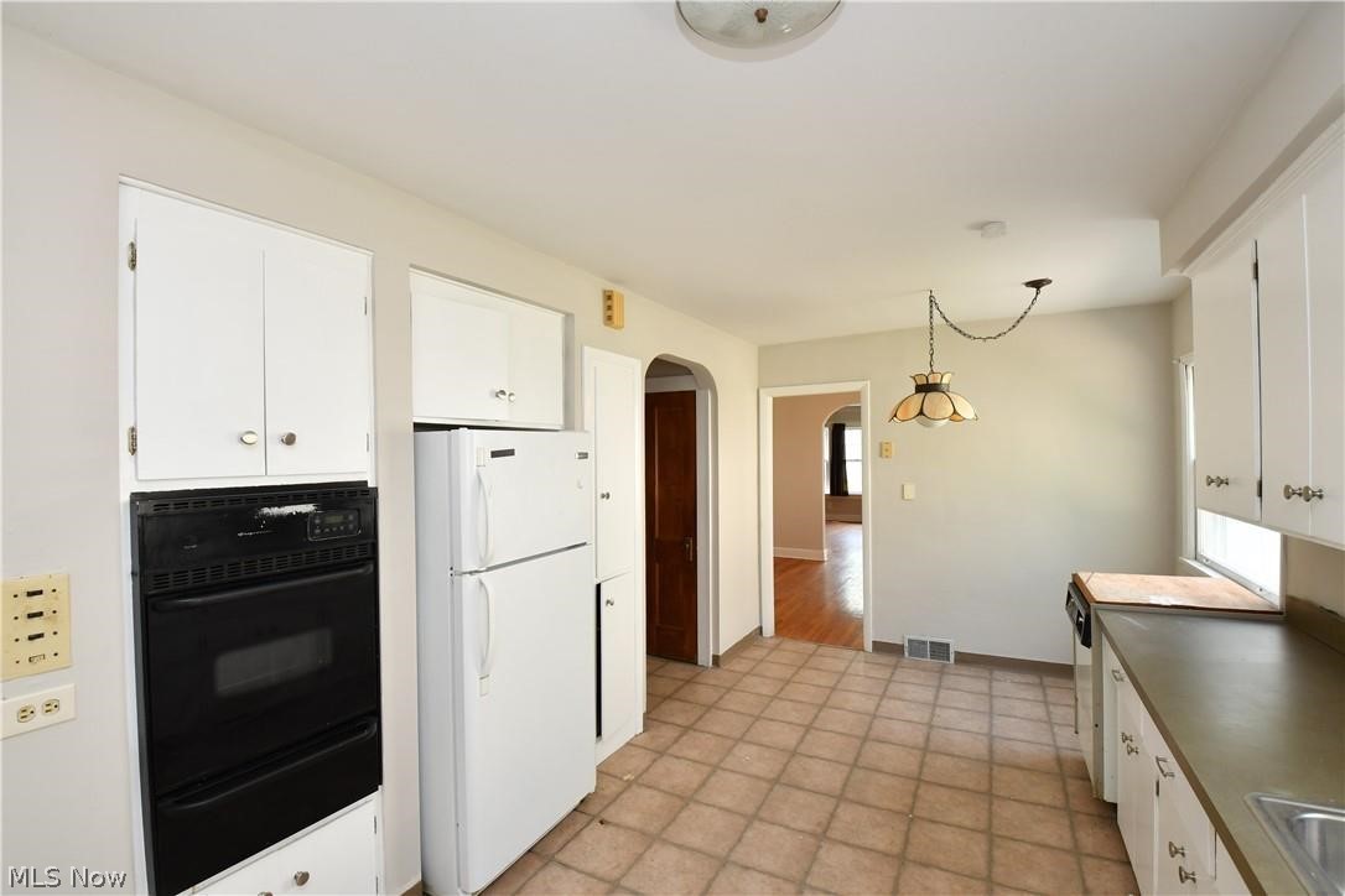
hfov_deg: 100.4
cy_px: 448
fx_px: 560
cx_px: 672
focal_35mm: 15
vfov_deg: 77.3
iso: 640
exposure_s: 1/30
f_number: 8
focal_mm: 10
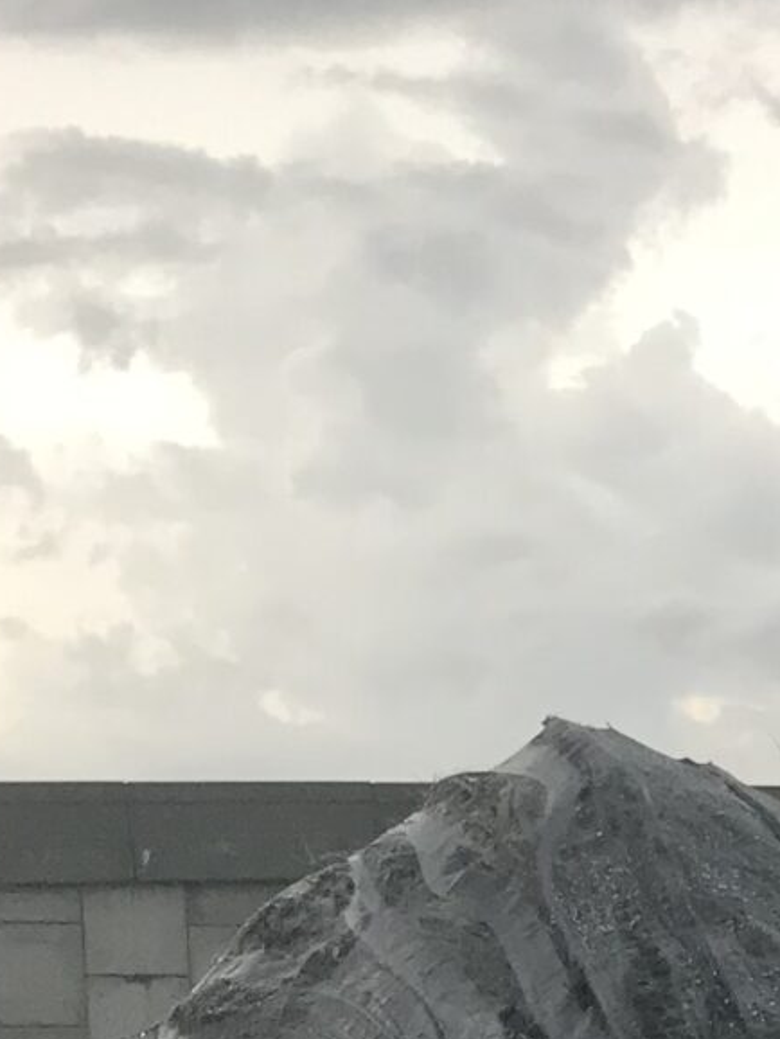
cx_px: 1644
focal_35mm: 124
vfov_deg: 14.9
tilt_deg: -4.7
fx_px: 3723
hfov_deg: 10.8
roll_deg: +1.9
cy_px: 1510
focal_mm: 3.99
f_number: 1.8
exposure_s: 1/120
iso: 32
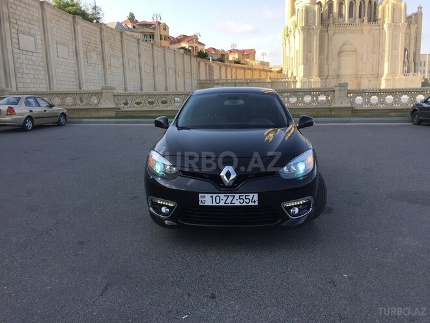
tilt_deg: -9.1
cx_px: 215
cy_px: 162
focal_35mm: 29
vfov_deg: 48.2
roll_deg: +0.5
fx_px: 360
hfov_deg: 61.7
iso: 32
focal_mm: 4.15
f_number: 2.2
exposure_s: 1/608
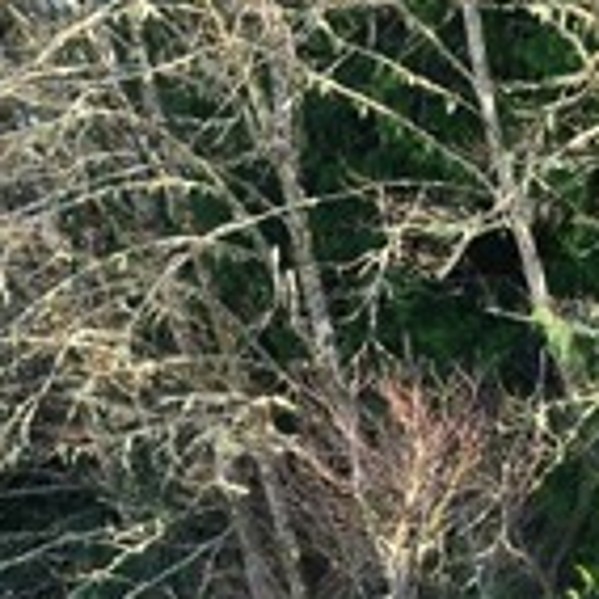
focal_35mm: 260
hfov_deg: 6.4
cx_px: 1538
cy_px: 321
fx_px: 5090
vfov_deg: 6.7
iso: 400
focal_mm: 40
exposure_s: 1/125
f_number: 8
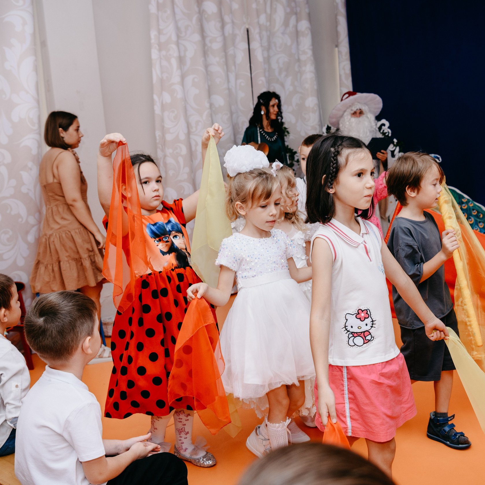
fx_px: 618
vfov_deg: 42.8
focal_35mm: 39
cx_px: 273
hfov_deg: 42.8
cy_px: 246
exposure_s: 1/160
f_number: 4
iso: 500
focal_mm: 30
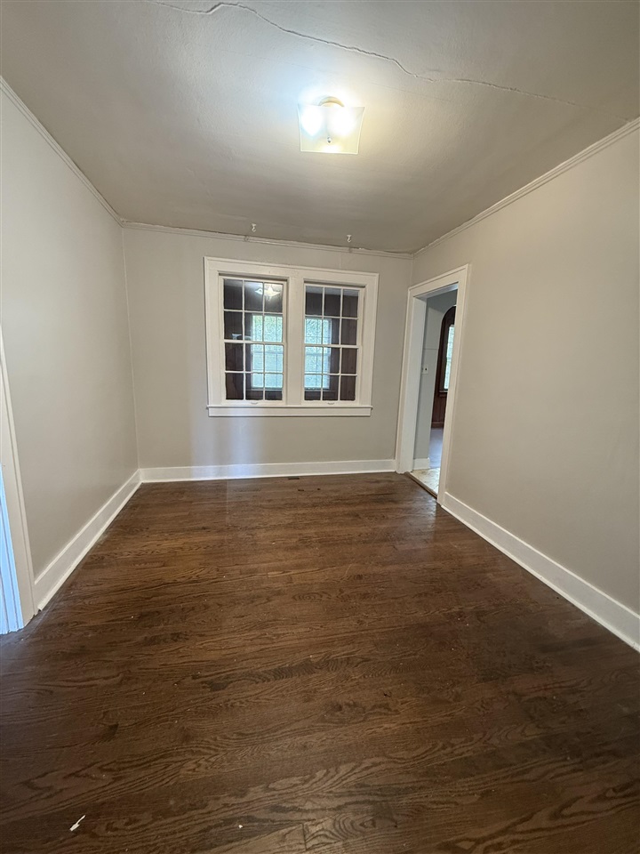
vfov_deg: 102.1
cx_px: 320
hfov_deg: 85.7
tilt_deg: -9.8
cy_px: 427
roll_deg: -1.2
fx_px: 345
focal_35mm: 14
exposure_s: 1/60
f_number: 2.2
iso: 320
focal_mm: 2.22
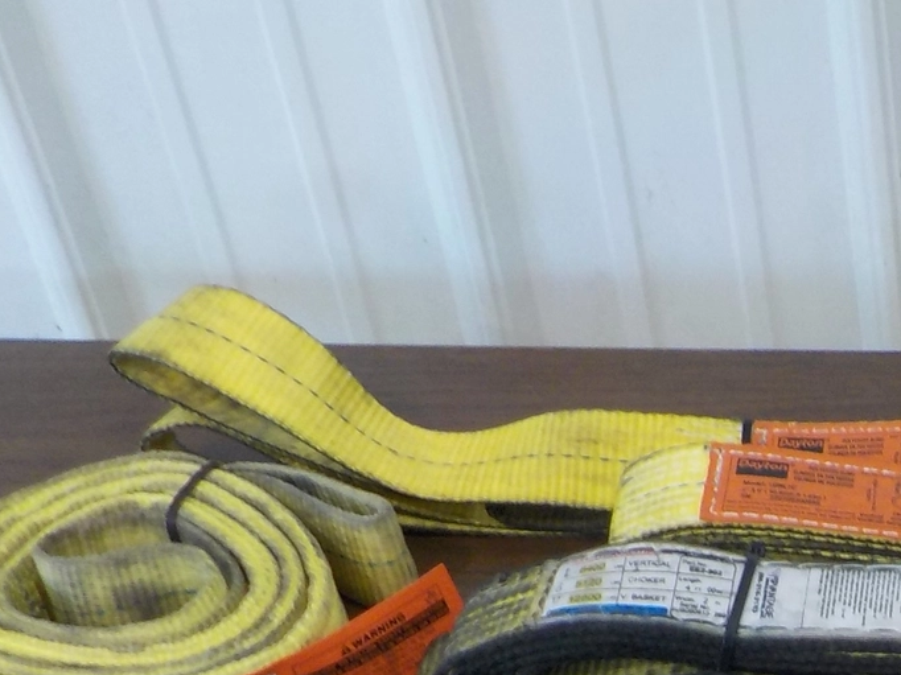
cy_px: 896
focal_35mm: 88
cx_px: 1168
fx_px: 2290
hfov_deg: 20.4
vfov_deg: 15.9
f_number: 3.3
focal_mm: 4.1
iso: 125
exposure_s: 1/30
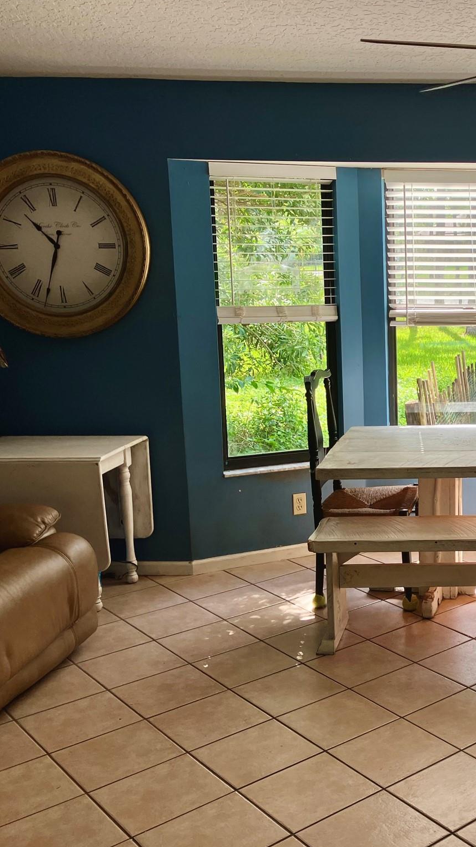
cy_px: 424
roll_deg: -0.5
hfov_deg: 26.4
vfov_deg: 49.4
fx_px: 920
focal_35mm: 41
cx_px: 542
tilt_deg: -9.3
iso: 20
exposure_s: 1/131
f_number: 1.8
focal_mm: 3.99
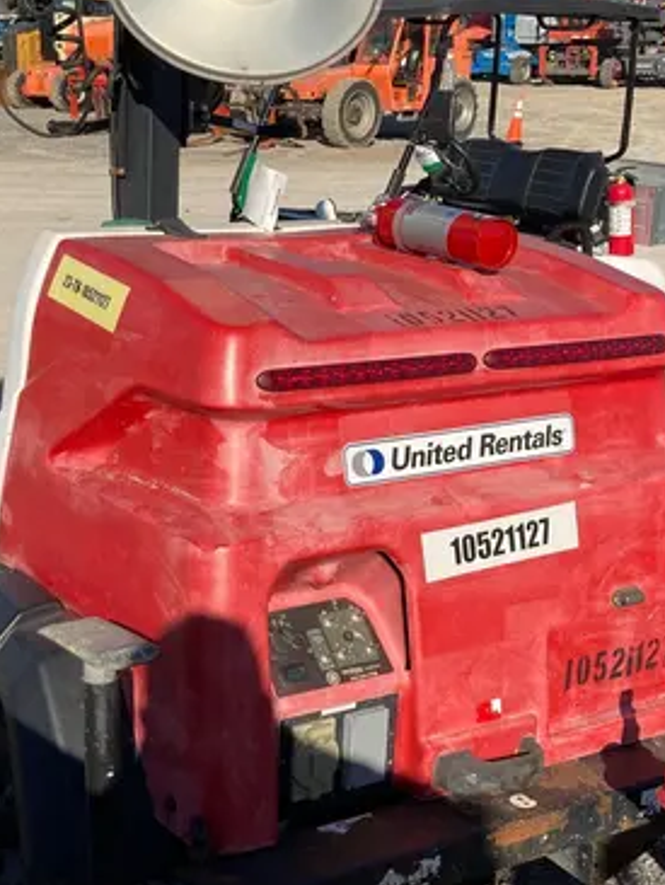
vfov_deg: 34.3
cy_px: 386
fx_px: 1433
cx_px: 198
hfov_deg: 25.9
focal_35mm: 56
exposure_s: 1/2558
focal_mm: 3.99
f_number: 1.8
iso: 20
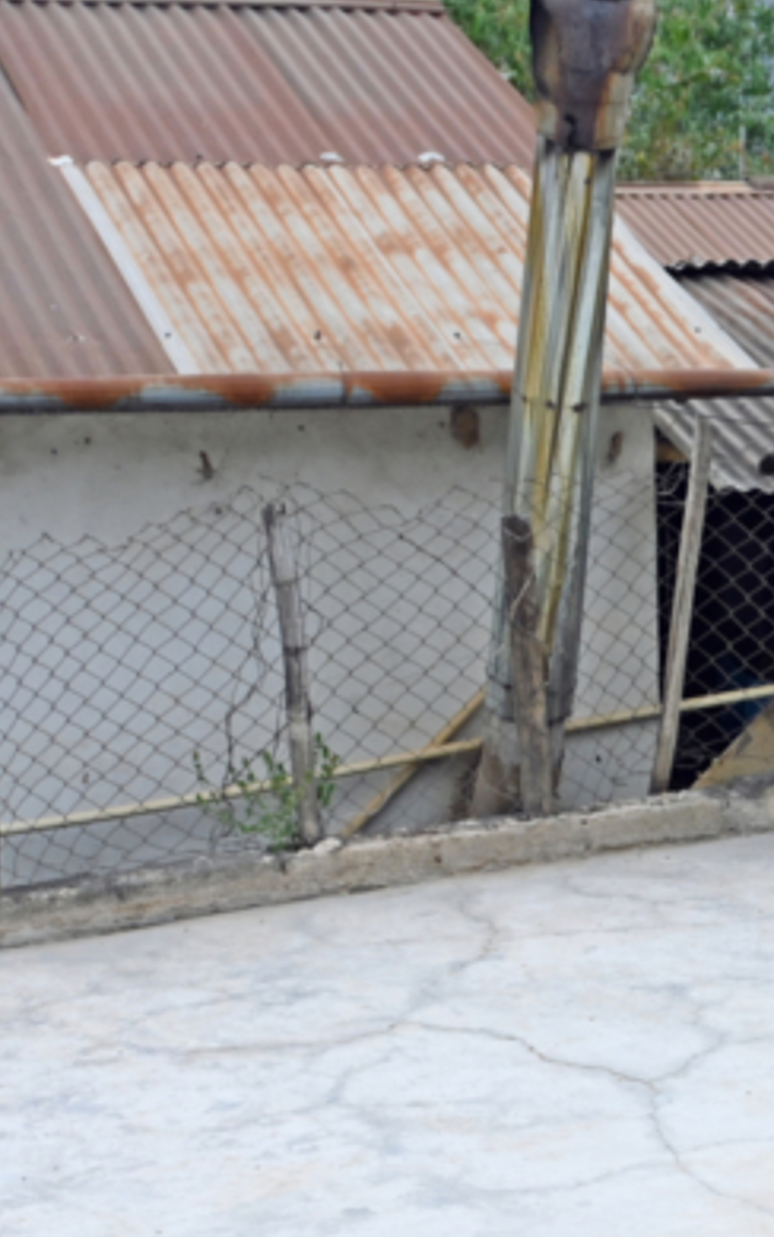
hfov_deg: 12.3
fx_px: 3236
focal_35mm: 96
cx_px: 1488
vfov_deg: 21.4
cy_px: 966
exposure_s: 1/250
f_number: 5.6
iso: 200
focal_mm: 24.5
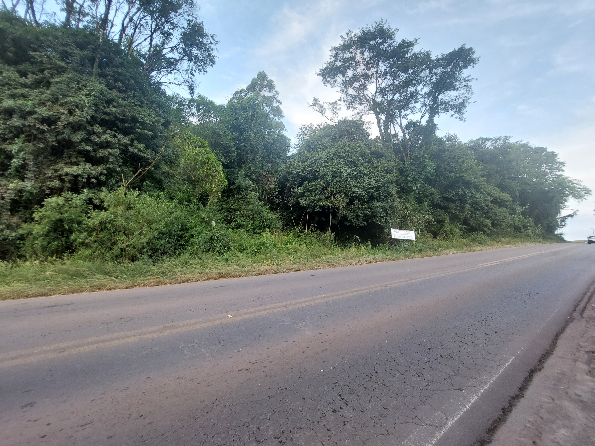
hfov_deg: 102.1
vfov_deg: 85.6
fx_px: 241
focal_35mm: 14
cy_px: 208
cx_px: 299
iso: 50
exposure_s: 1/120
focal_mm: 1.74
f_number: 2.2
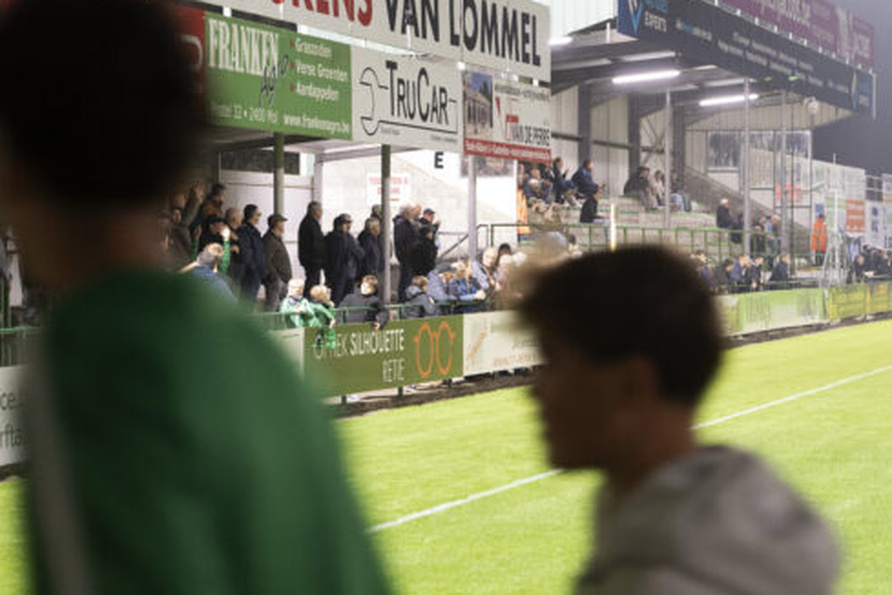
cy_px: 290
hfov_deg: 20.0
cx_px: 359
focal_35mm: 102
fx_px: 2527
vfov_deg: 13.4
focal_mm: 64
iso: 2000
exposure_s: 1/50
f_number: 3.2
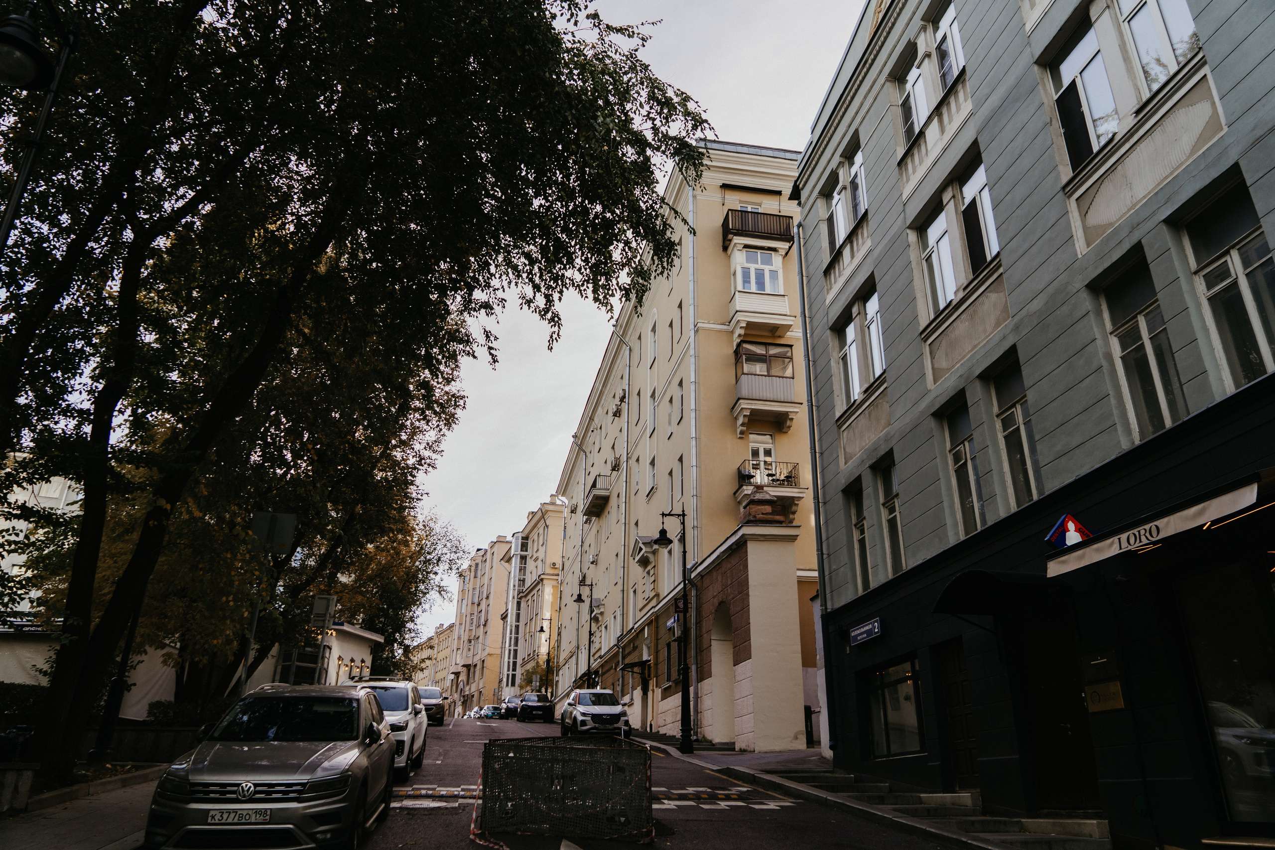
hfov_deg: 73.5
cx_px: 638
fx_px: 853
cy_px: 425
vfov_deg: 52.9
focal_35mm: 24
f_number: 4
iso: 125
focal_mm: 24
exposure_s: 1/500
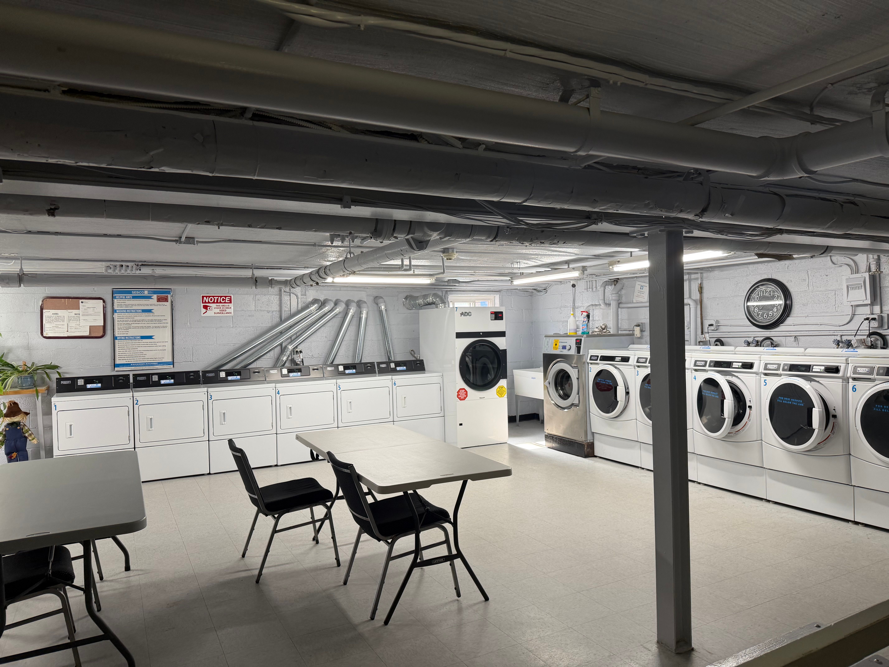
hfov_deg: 71.6
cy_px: 334
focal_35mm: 24
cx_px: 444
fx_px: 616
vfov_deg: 56.8
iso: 100
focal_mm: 6.76
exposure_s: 1/60
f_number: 1.78
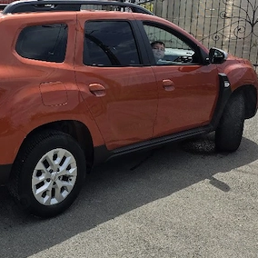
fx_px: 363
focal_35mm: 43
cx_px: 9
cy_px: 99
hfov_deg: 35.9
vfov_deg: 38.9
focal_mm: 6.25
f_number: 1.7
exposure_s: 1/10000
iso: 80
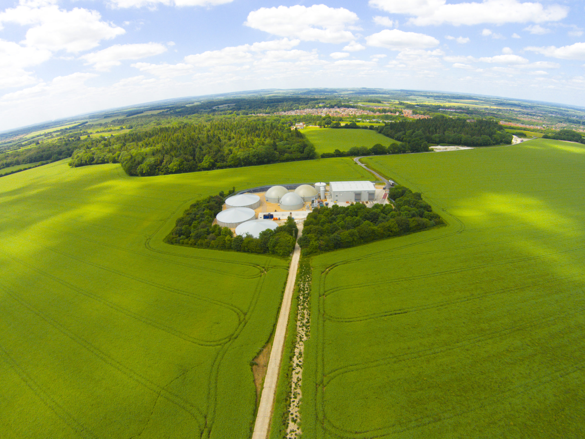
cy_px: 220
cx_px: 292
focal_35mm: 30
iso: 100
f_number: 2.8
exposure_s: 1/1250
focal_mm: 5
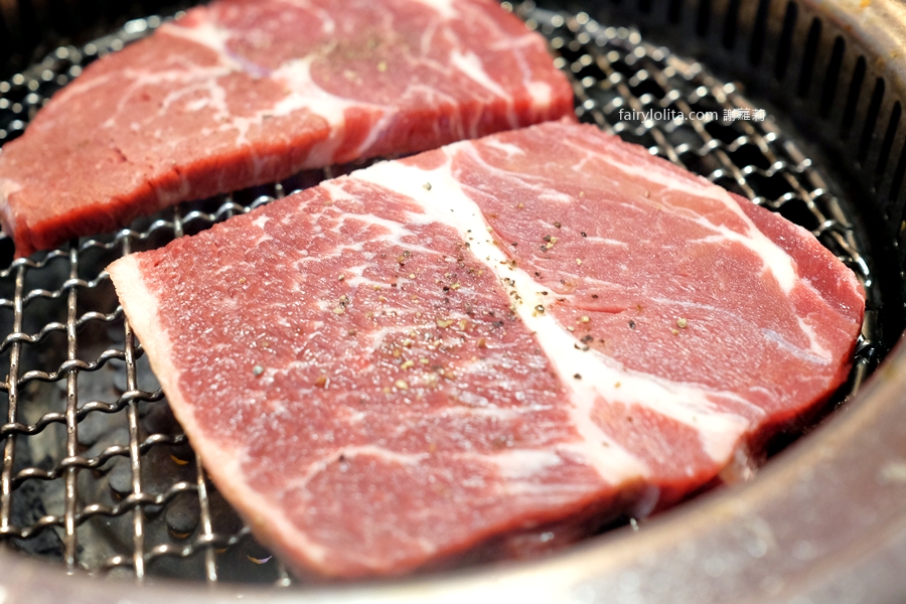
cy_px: 302
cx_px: 453
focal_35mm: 35
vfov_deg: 37.9
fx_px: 881
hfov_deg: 54.4
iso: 2000
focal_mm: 23
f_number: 2.8
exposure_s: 1/52
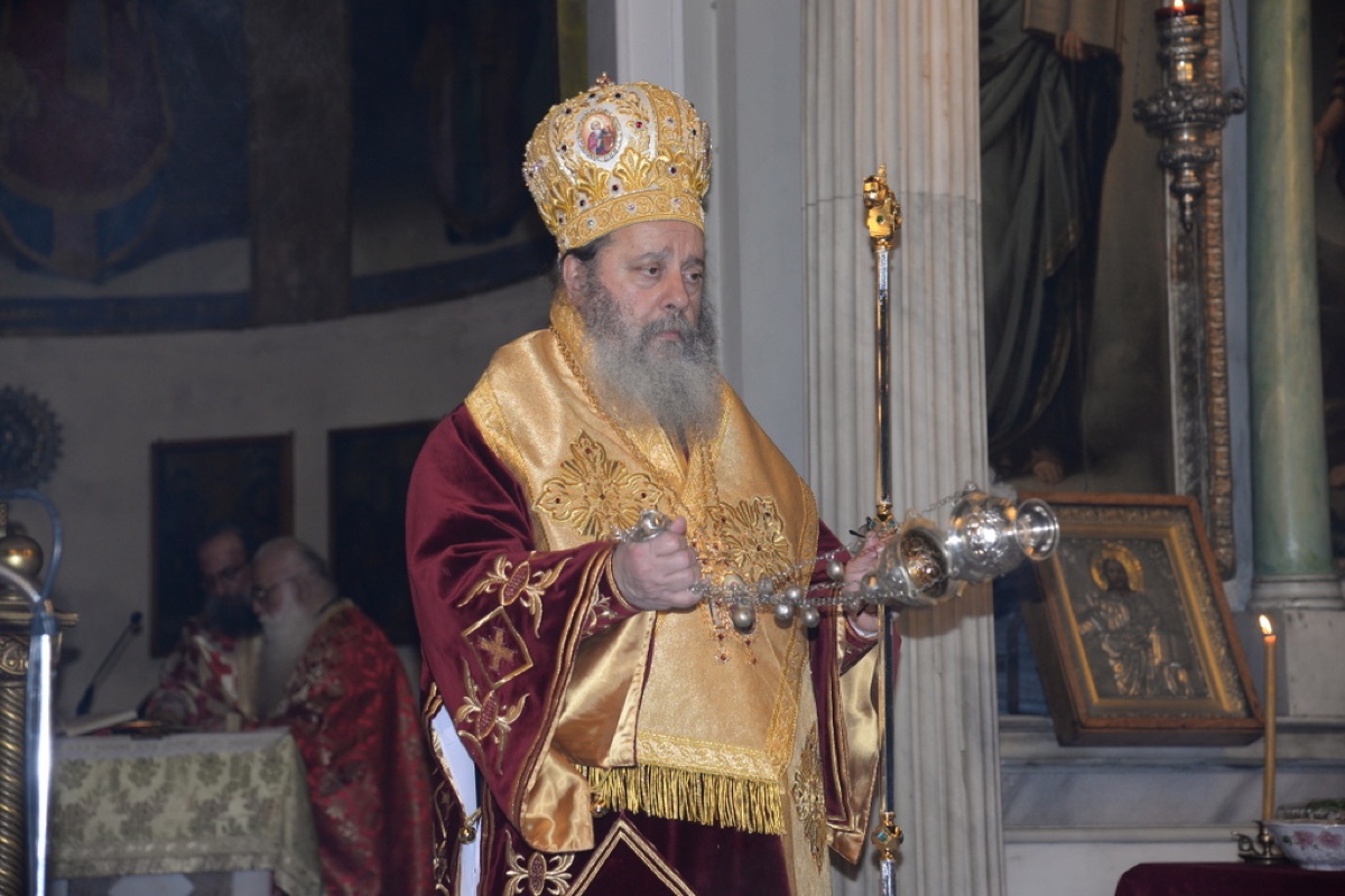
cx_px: 672
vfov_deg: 16.7
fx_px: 3063
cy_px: 448
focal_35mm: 82
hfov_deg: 24.8
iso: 1000
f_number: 5
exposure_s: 1/60
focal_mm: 82
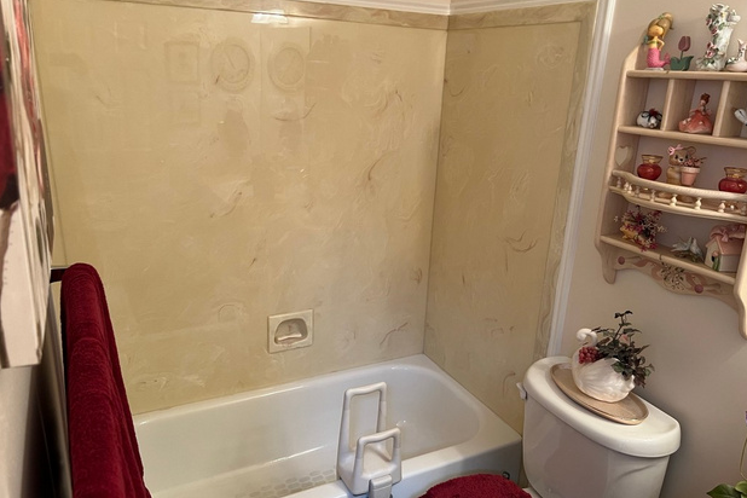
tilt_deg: -20.2
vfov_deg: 46.4
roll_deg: -3.1
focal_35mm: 28
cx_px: 382
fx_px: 581
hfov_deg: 65.5
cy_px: 266
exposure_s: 1/60
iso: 125
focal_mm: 5.7
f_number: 1.5
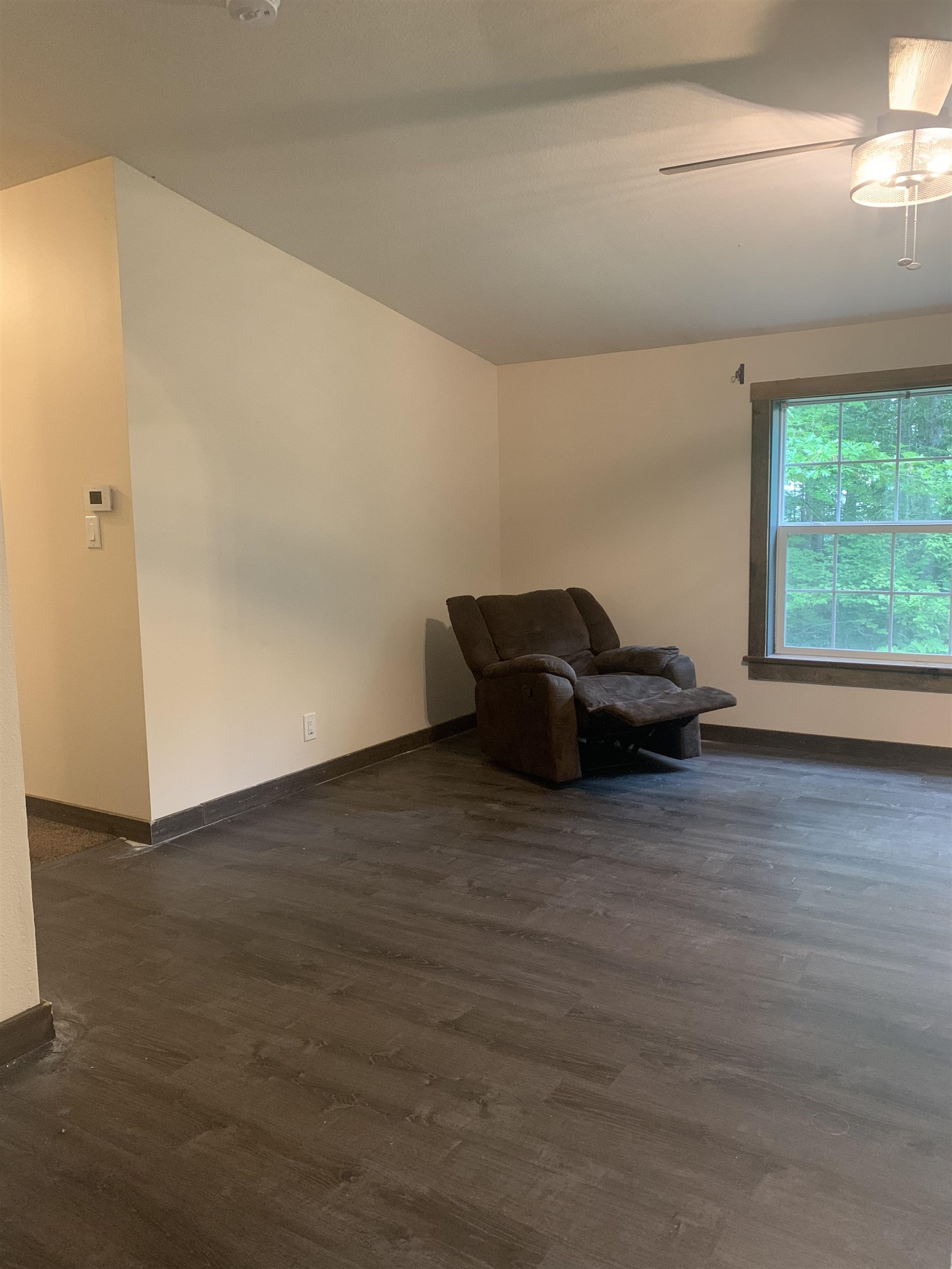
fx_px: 953
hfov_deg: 53.1
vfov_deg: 67.3
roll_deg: +0.2
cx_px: 476
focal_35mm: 26
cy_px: 634
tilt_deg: -5.6
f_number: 1.8
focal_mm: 4.25
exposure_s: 1/30
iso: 400
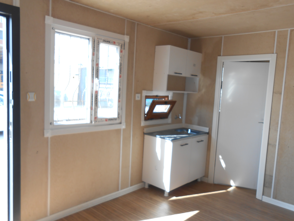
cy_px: 110
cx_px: 147
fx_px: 255
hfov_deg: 60.0
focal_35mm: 30
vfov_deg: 46.8
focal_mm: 5.3
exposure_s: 1/40
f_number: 3.8
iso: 80
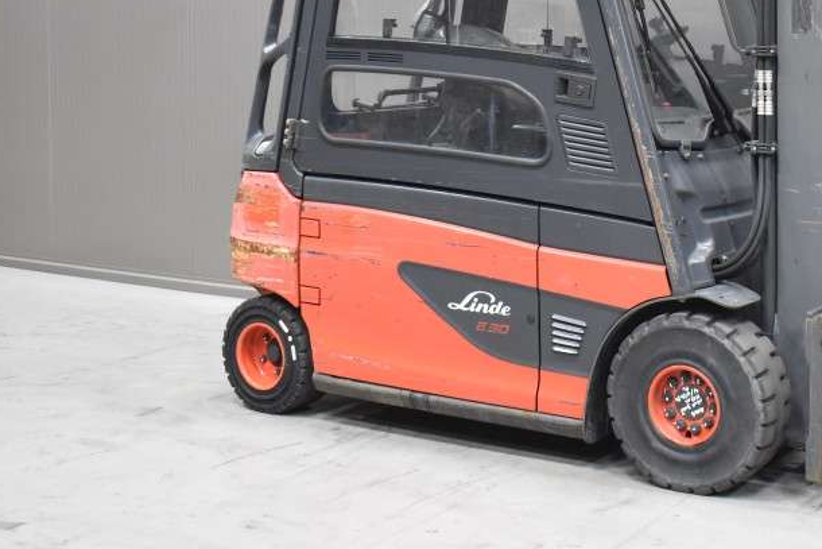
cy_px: 53
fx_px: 1416
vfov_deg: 21.4
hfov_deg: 31.5
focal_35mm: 62
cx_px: 662
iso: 1600
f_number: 4.5
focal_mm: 21
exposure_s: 1/25
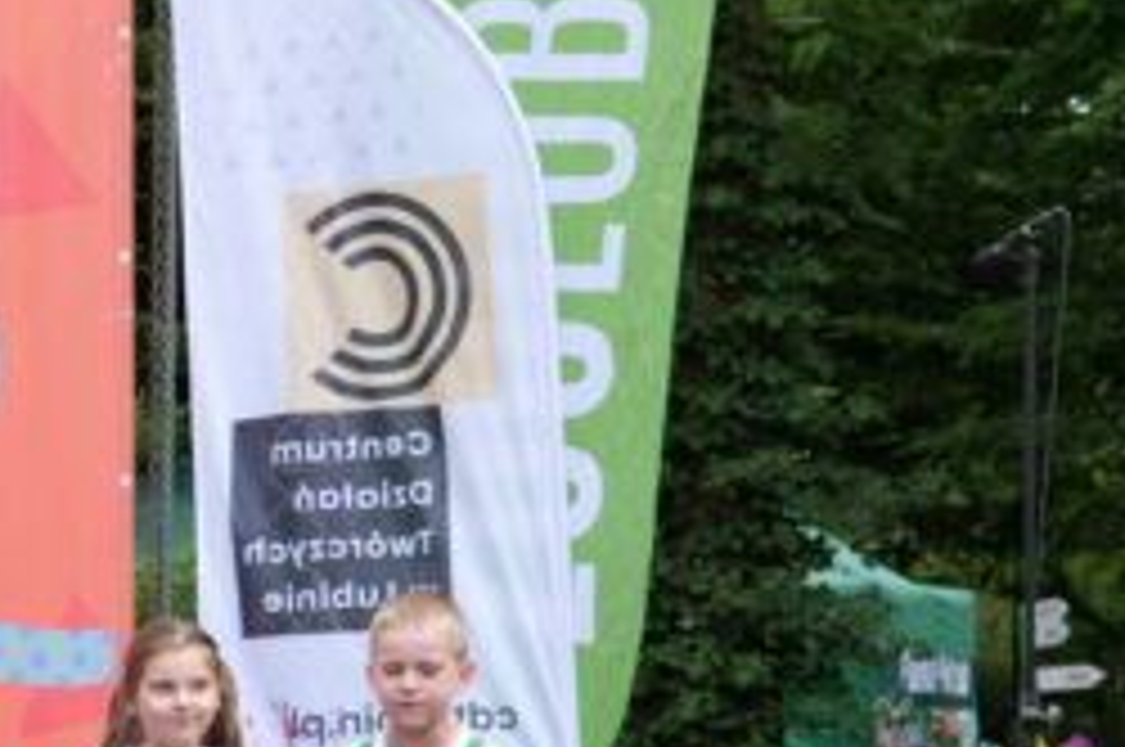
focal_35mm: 197
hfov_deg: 9.8
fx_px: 6148
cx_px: -1089
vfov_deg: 6.9
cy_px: 1051
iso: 100
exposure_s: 1/125
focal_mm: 48
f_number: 4
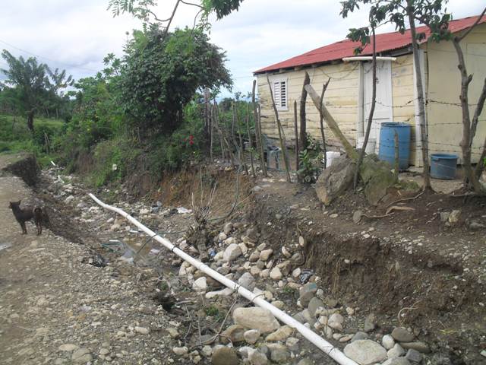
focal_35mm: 35
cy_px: 182
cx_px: 243
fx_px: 491
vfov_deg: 40.7
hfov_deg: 52.6
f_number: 8.4
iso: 100
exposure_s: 1/90
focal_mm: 6.3
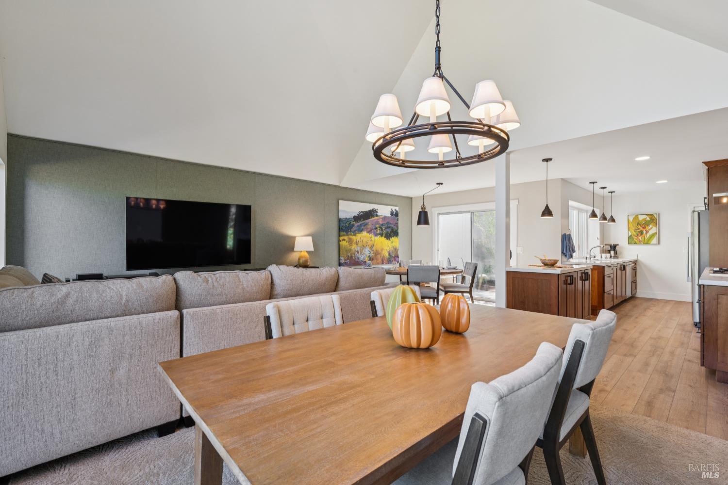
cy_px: 242
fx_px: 324
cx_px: 364
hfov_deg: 96.7
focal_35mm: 16
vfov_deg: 73.7
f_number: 11
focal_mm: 16
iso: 320
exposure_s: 1/10
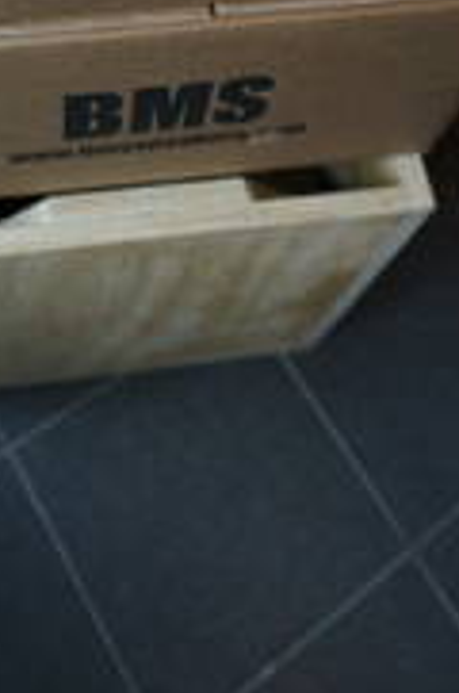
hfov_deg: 25.3
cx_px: 172
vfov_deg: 33.1
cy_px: -61
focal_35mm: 53
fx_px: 1017
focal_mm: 16
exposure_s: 1/60
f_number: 4
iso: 1600
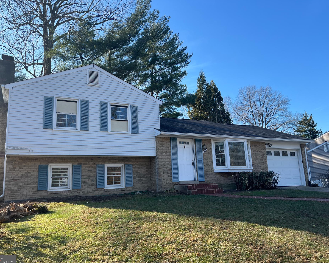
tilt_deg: +10.3
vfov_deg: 51.5
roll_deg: +3.2
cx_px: 153
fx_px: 273
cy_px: 134
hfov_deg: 62.1
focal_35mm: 28
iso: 50
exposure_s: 1/1199
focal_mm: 5.1
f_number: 1.6
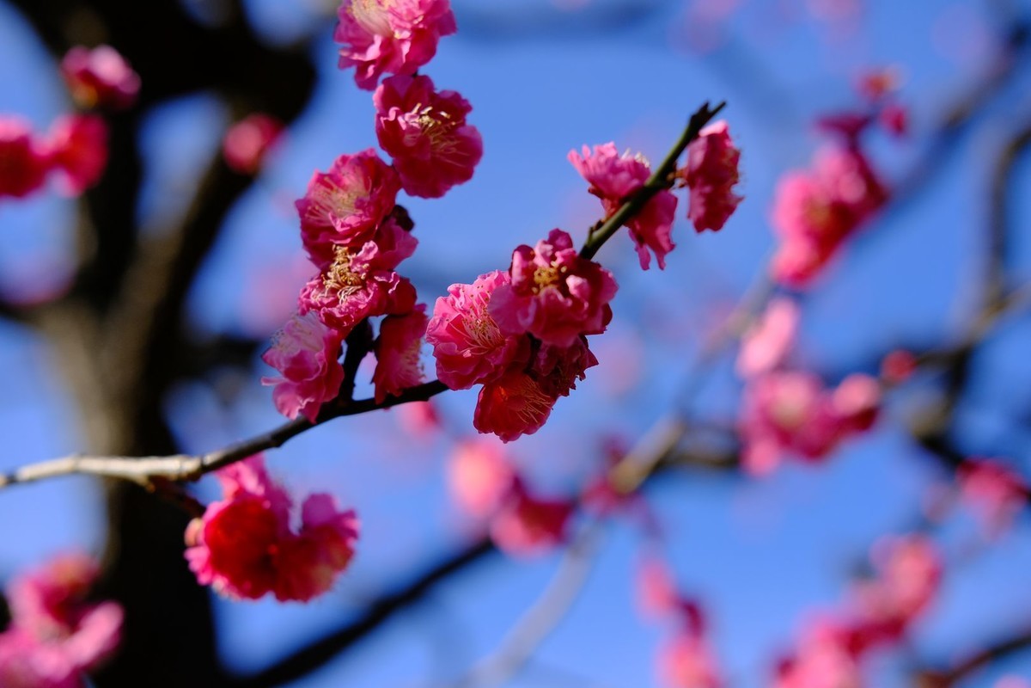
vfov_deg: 25.5
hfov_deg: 37.5
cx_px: 516
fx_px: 1518
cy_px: 344
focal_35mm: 53
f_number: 4
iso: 640
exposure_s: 1/2900
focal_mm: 35
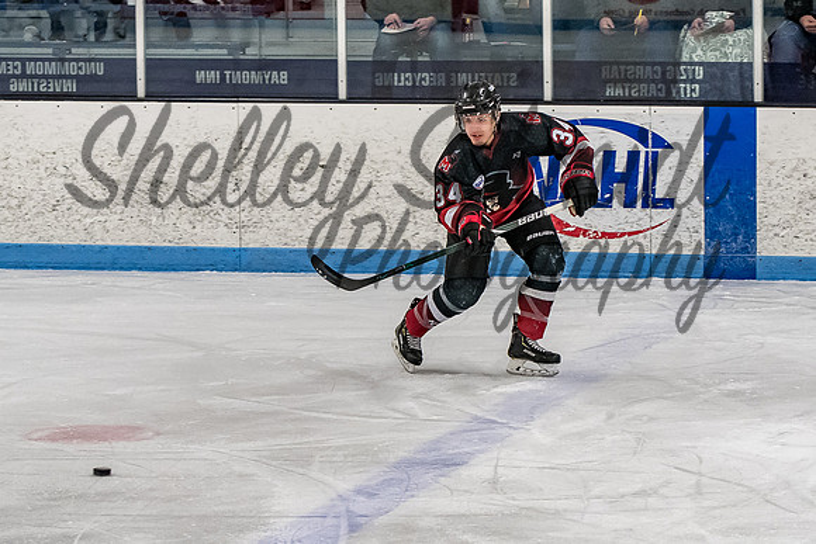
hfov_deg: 10.0
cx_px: 482
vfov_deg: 6.7
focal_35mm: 206
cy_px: 229
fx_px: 4672
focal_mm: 90
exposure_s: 1/800
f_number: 3.5
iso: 1600
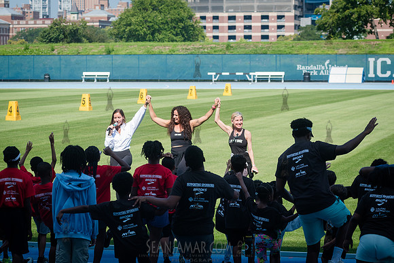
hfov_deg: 16.2
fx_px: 1385
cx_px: 176
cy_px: 145
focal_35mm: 127
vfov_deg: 10.8
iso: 400
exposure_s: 1/1600
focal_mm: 86
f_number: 5
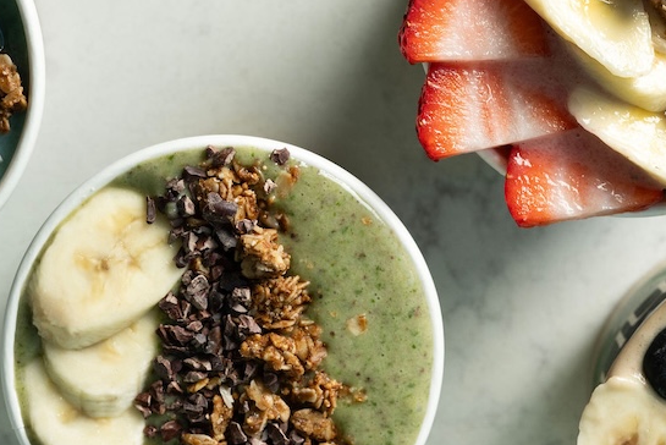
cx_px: 346
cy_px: 182
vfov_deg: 12.5
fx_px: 2036
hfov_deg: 18.6
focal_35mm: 110
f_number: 6.3
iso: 320
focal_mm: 50
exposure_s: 1/160
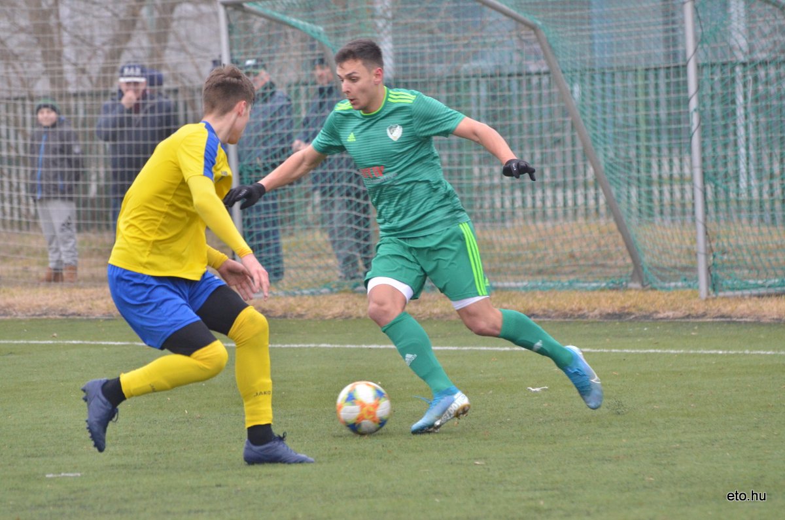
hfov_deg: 6.9
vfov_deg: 4.6
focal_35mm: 300
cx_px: 392
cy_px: 260
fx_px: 6529
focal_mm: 200
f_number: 5.3
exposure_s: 1/640
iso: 2000
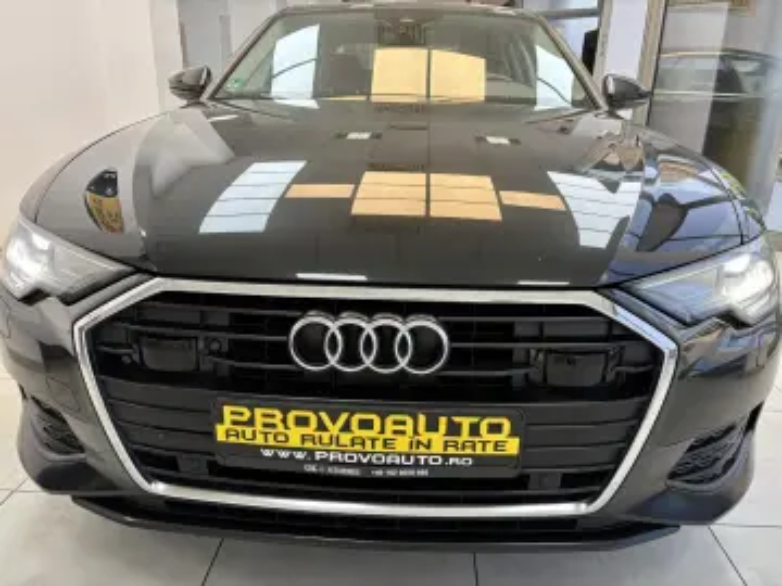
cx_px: 391
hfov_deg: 67.3
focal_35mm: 26
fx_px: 587
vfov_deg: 53.1
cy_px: 293
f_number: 1.6
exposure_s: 1/100
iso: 80
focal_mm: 5.96
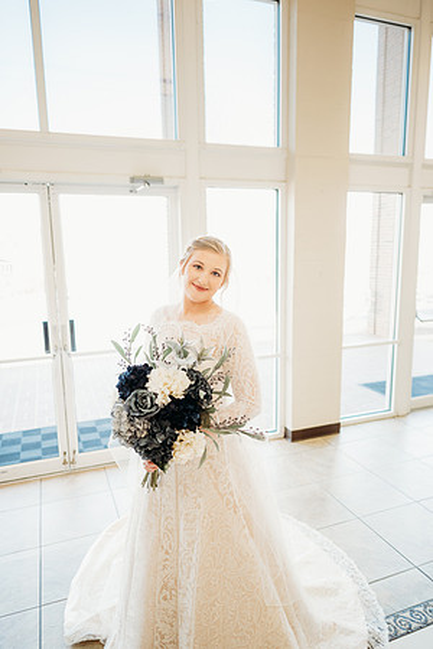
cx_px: 216
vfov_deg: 73.7
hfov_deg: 53.1
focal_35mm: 24
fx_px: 433
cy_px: 324
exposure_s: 1/160
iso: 400
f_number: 1.8
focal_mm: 24
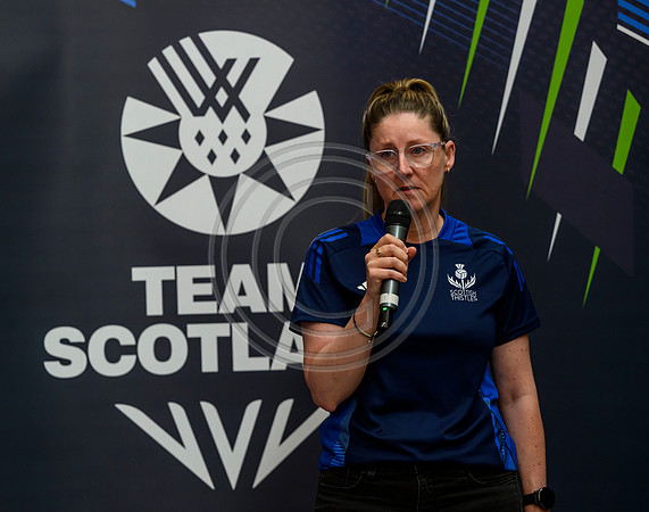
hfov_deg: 13.8
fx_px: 2685
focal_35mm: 141
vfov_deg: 10.9
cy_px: 231
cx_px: 310
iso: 4000
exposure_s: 1/400
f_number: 3.5
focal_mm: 115
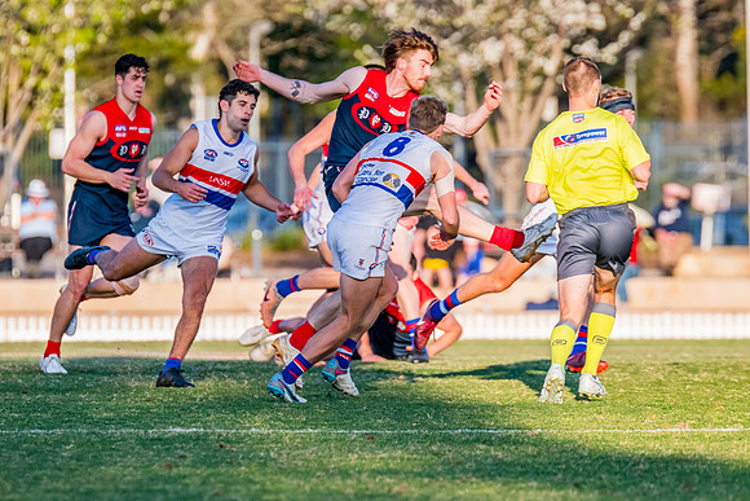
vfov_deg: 2.5
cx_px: 352
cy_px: 266
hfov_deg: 3.8
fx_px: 11344
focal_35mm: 544
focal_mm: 420
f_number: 7.1
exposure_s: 1/1600
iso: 800
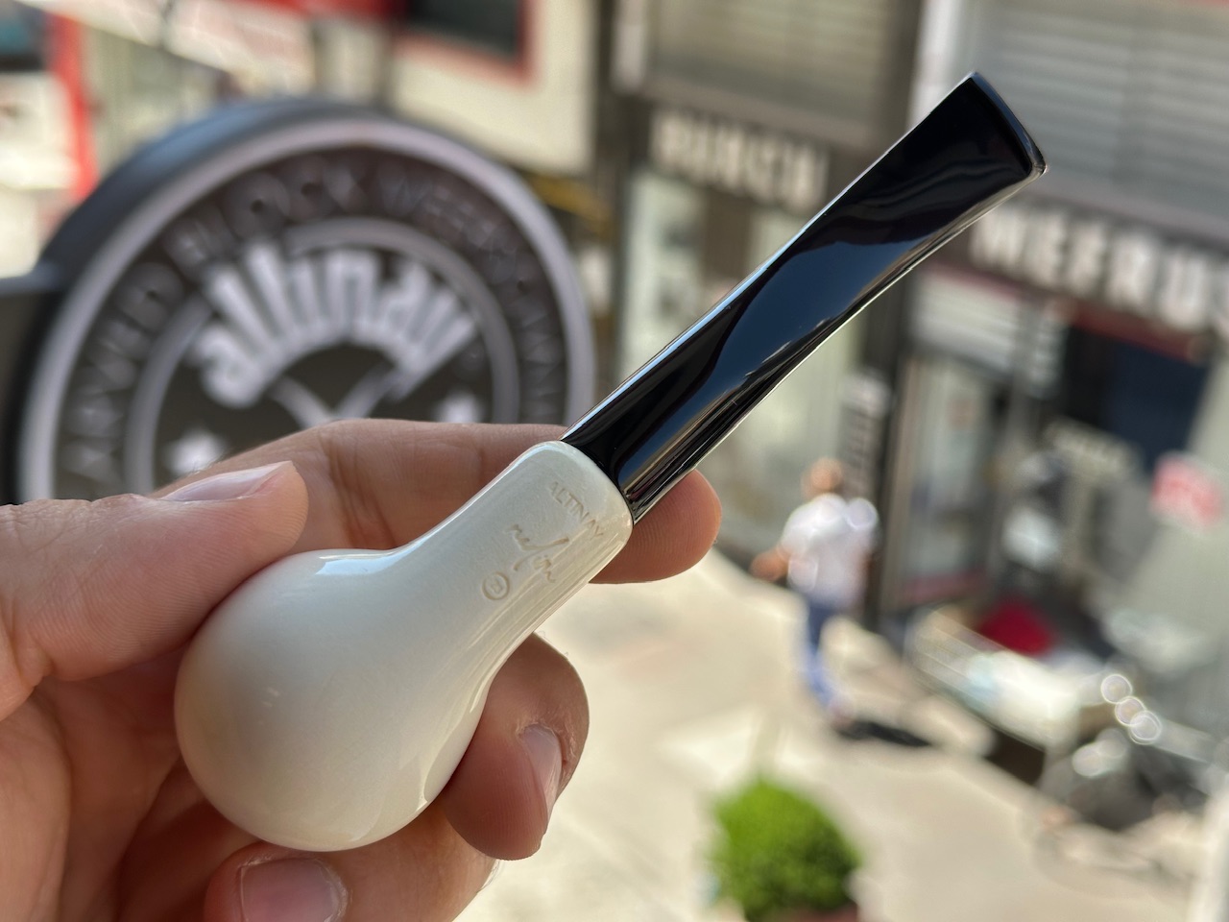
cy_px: 461
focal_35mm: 48
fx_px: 1704
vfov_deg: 30.3
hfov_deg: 39.7
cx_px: 614
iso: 64
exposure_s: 1/927
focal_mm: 6.86
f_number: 1.78
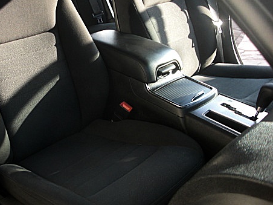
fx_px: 402
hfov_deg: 36.9
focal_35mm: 51
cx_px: 80
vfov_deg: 28.5
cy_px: 89
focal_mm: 6.3
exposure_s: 1/100
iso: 100
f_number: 2.8
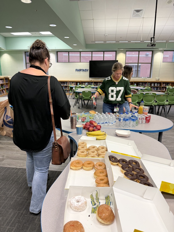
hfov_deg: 56.8
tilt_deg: -14.0
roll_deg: -0.2
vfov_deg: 71.6
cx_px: 87
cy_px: 116
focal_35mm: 24
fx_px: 161
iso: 160
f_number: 1.78
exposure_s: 1/120
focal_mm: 6.76
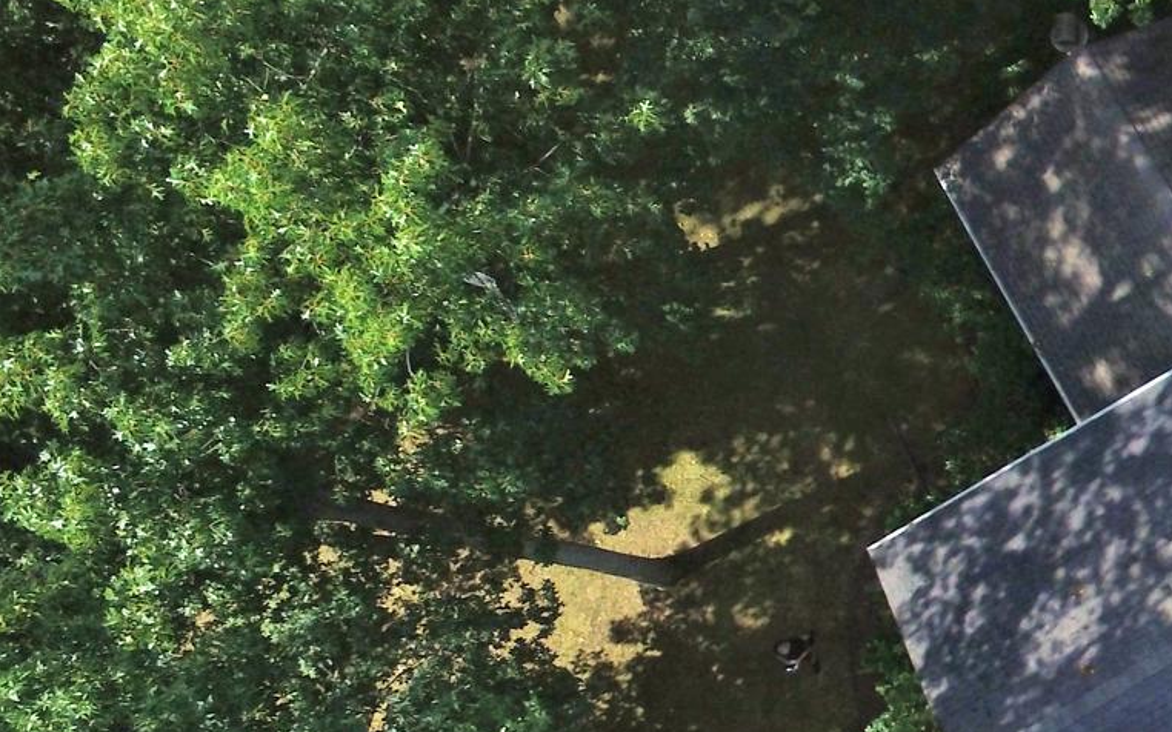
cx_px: 1450
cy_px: 406
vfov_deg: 22.7
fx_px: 1820
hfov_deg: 29.9
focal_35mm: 57
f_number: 2.8
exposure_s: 1/1600
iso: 200
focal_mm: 3.61
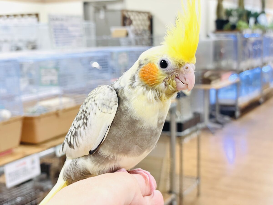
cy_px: 102
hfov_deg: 36.8
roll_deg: +1.3
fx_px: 410
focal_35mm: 52
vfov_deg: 28.0
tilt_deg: -6.3
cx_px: 136
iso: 125
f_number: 2
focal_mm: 6
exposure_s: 1/100
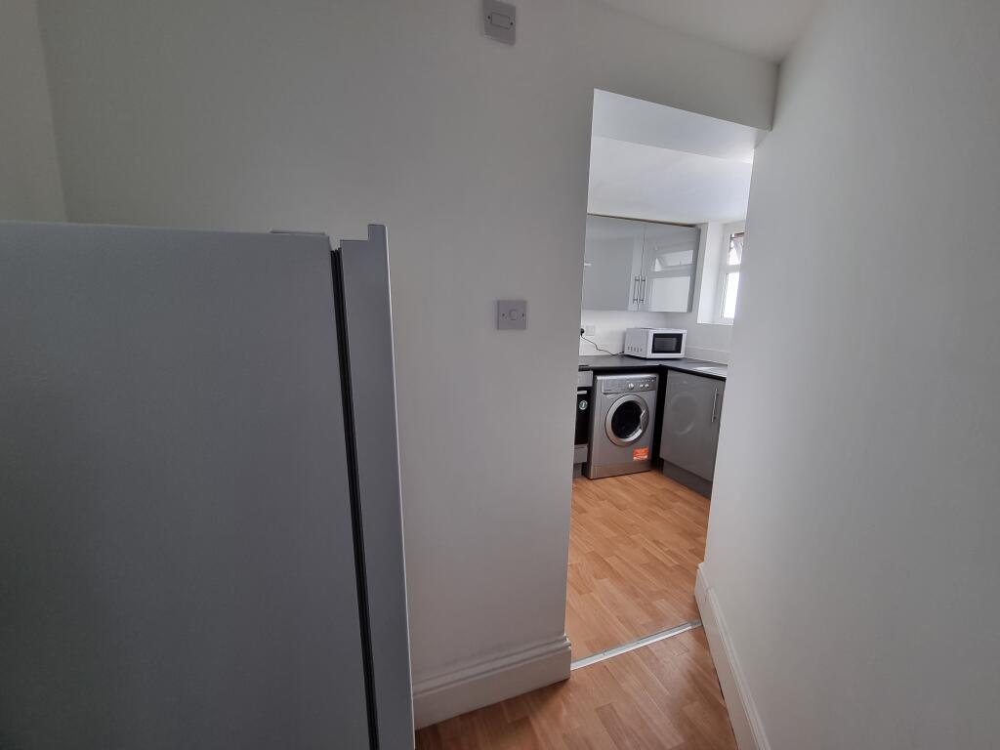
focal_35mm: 13
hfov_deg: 106.2
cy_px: 375
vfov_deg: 89.9
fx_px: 376
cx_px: 500
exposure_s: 1/50
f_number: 2.2
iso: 80
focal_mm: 2.2
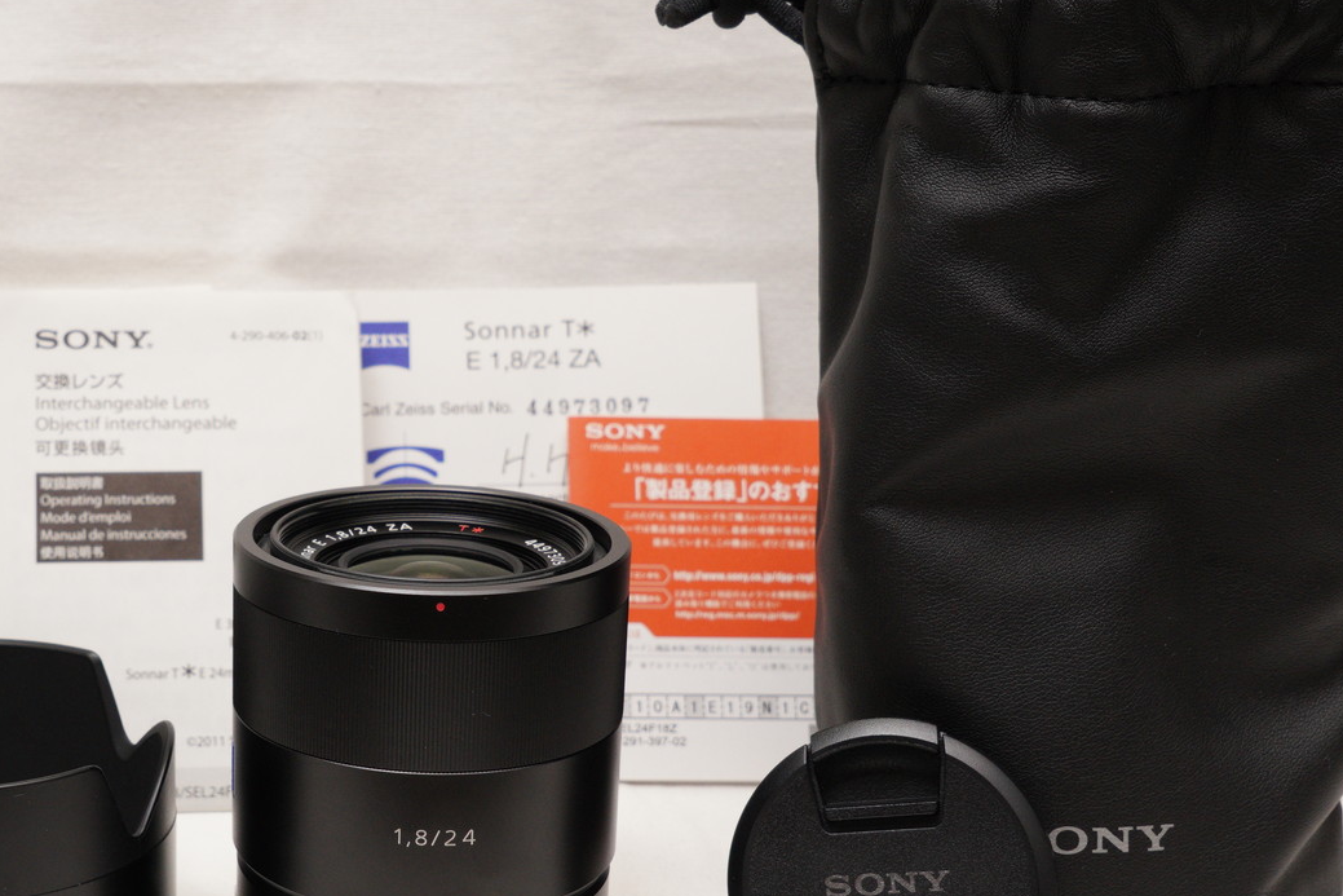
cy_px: 507
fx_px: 2127
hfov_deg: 34.3
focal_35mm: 57
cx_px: 327
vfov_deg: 23.8
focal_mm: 25
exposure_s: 1/60
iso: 800
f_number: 8
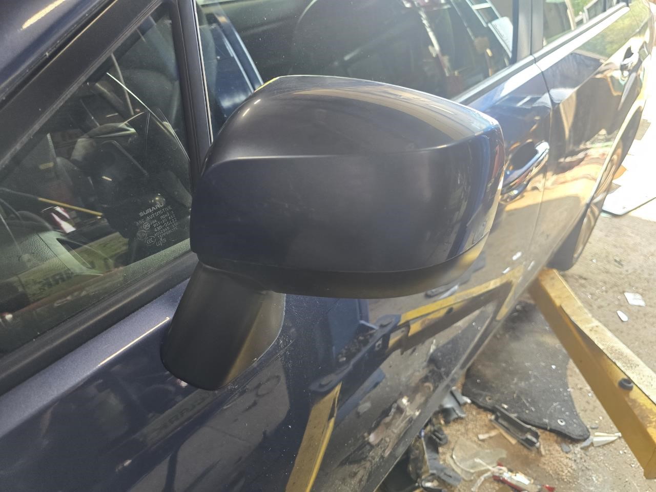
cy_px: 246
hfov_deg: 73.9
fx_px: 436
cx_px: 328
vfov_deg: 58.9
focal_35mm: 23
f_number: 1.7
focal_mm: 6.3
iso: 160
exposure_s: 1/120
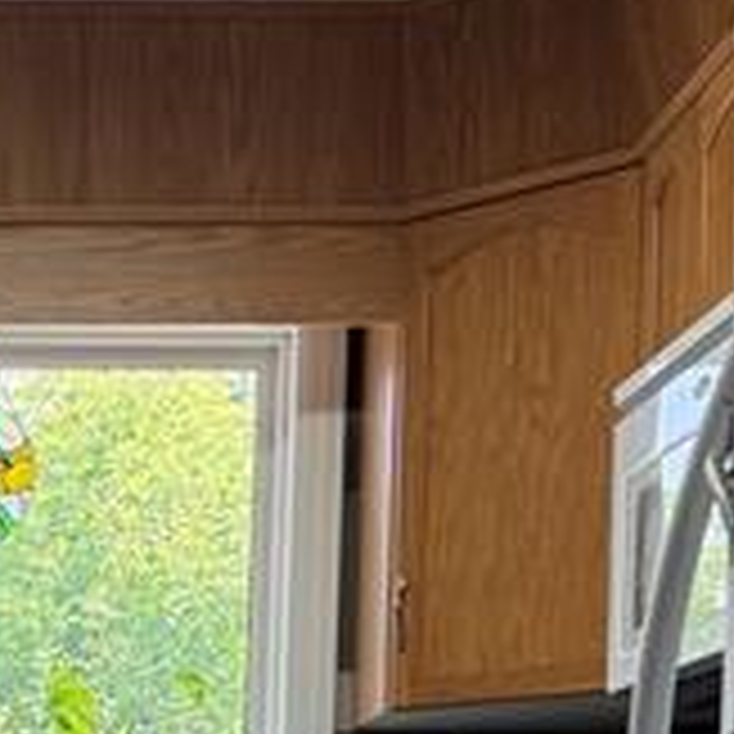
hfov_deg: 16.7
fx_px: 2399
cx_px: -131
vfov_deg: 16.1
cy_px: 1049
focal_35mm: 100
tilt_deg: -0.7
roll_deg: -1.7
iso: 125
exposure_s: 1/237
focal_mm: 6.76
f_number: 1.78
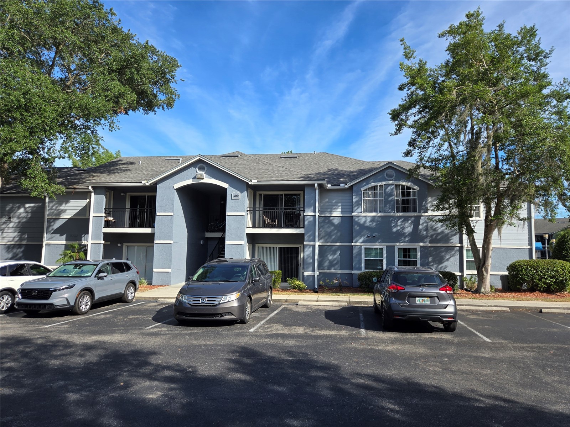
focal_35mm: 23
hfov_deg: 73.9
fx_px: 379
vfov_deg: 58.9
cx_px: 285
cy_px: 214
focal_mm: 5.4
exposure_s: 1/1132
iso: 25
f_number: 1.8
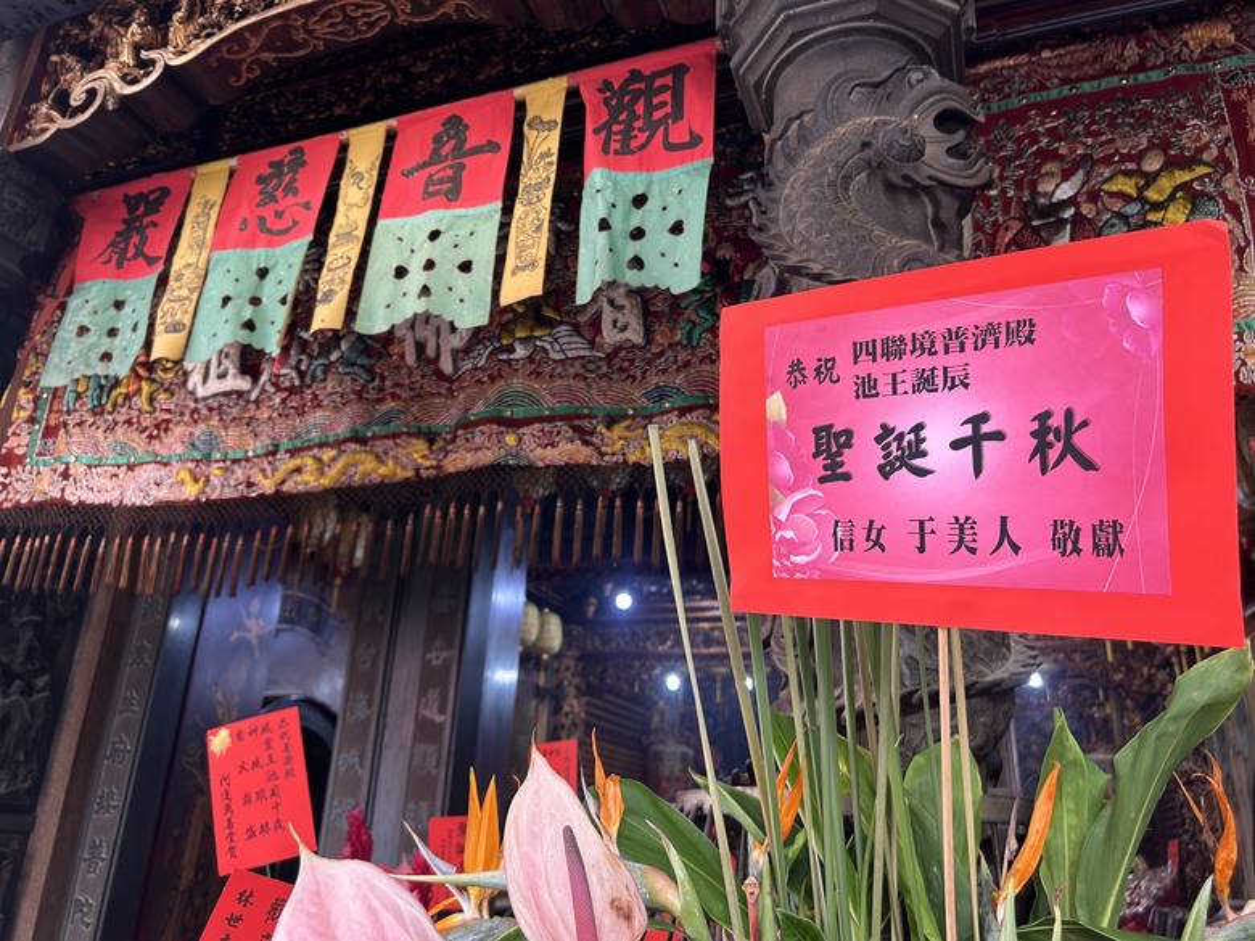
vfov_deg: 53.1
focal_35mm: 26
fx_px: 943
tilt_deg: +20.7
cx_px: 628
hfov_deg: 67.3
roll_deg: -2.0
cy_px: 470
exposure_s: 1/60
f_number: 1.5
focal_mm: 5.7
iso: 64
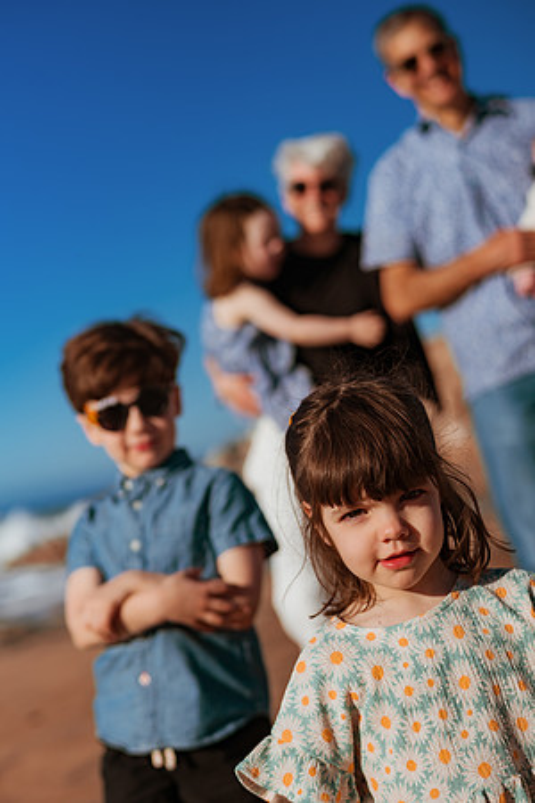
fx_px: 1293
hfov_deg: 23.4
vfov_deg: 34.5
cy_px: 402
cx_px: 268
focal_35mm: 58
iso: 50
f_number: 3.2
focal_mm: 58
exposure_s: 1/8000
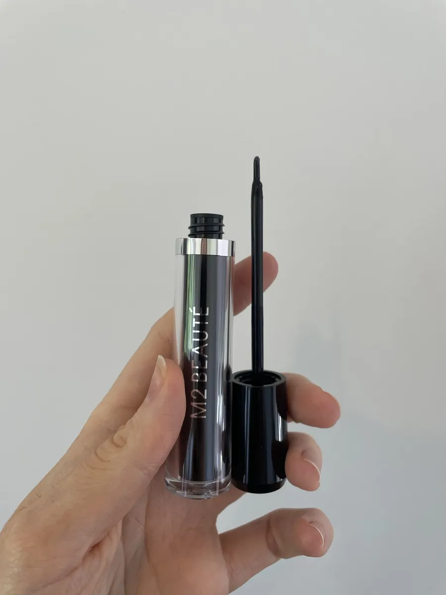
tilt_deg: -28.0
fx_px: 447
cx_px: 223
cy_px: 298
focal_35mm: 26
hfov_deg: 53.1
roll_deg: +0.6
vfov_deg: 67.3
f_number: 1.6
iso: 80
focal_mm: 4.2
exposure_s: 1/121
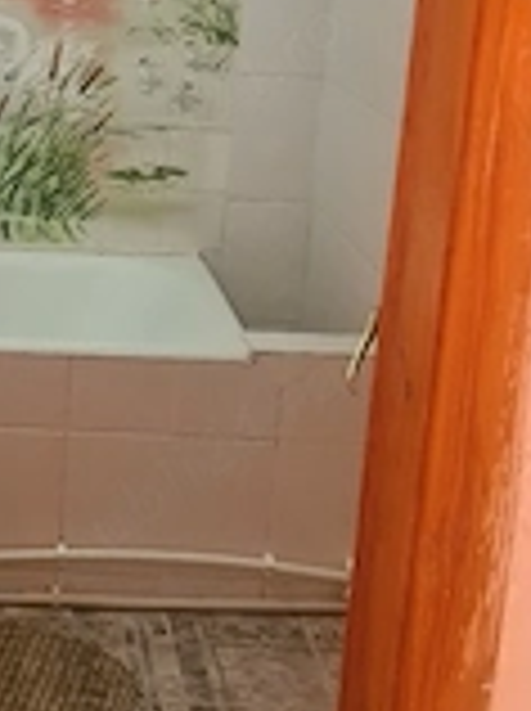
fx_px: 1354
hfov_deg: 21.0
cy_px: 171
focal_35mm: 66
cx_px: -63
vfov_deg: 28.9
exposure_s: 1/50
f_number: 1.8
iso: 400
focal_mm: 5.4
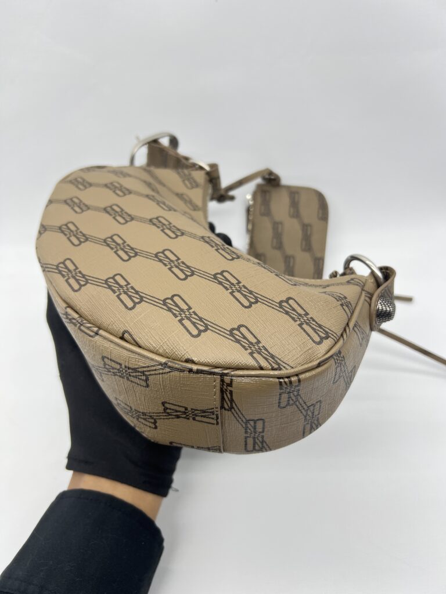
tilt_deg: -43.8
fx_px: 447
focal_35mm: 26
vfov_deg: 67.3
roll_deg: +4.4
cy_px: 297
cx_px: 223
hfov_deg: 53.1
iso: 32
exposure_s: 1/117
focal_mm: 5.7
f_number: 1.5
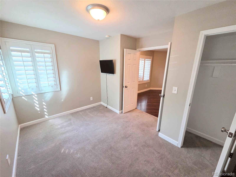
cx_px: 118
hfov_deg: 106.2
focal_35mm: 13
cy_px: 88
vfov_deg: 89.9
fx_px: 89
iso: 250
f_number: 2.2
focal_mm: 2.2
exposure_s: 1/120
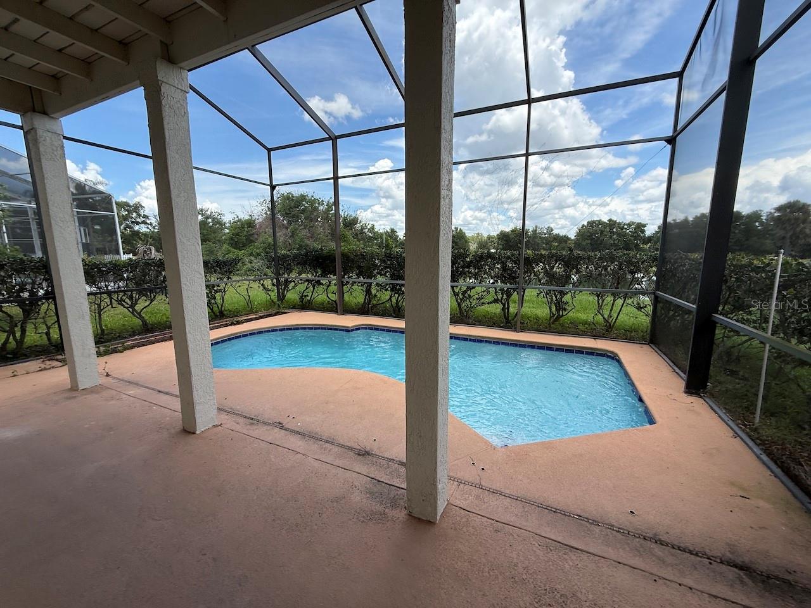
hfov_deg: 102.1
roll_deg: +1.3
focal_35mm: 14
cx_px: 406
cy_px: 304
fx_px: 328
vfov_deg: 85.7
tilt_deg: -7.9
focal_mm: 2.22
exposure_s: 1/717
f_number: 2.2
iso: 50
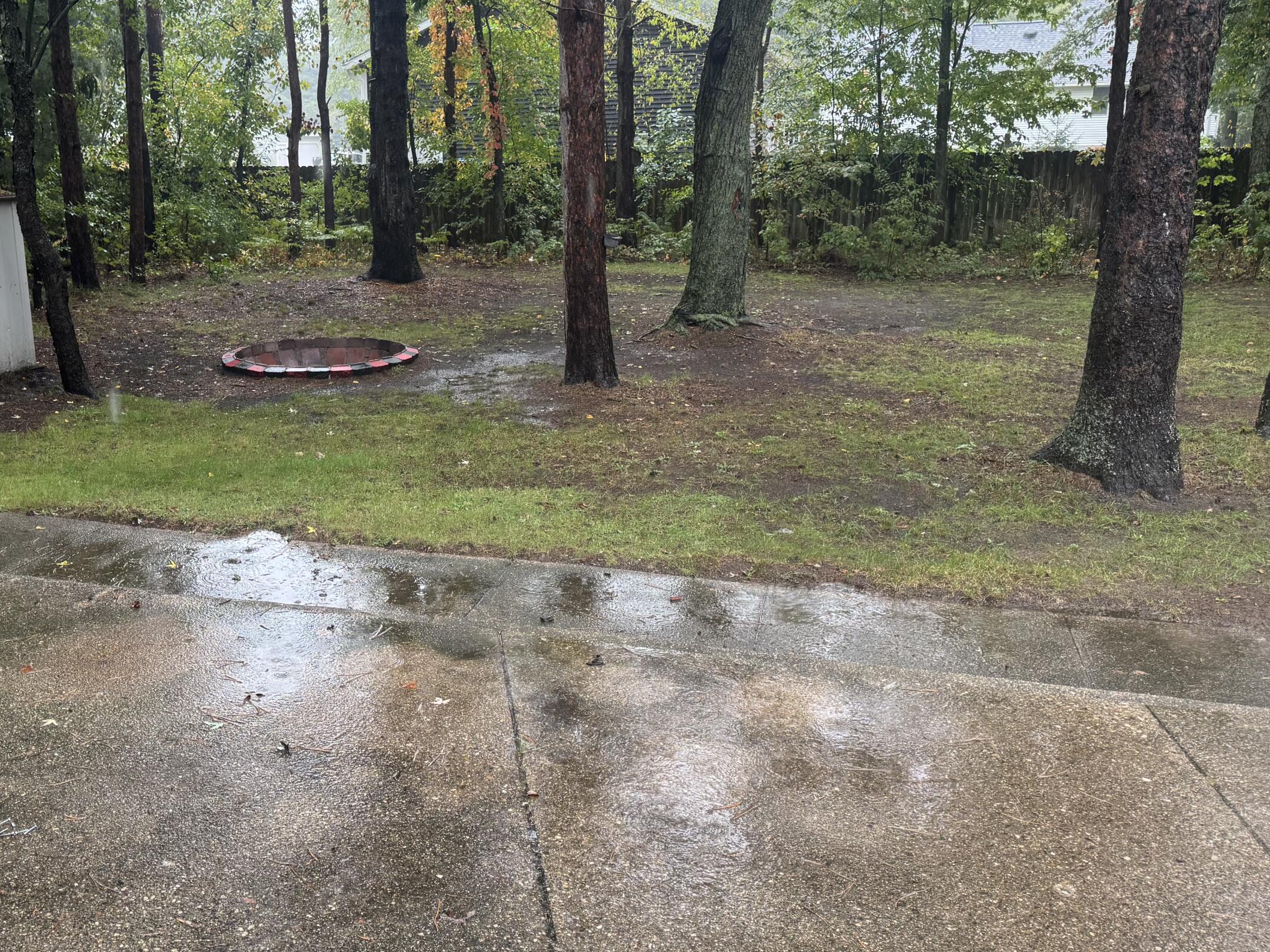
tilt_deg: -14.6
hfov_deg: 52.9
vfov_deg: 41.8
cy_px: 459
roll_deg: +0.8
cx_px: 423
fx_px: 1247
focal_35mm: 34
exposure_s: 1/120
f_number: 1.78
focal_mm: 6.76
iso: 125
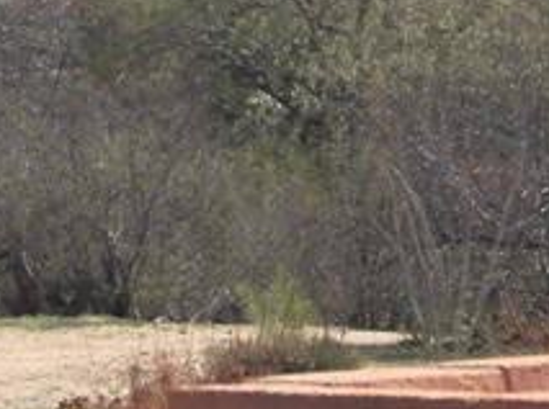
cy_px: 208
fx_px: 7521
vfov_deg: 3.1
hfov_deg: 4.2
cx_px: 119
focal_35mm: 475
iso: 125
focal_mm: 17.1
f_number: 4
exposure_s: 1/1250
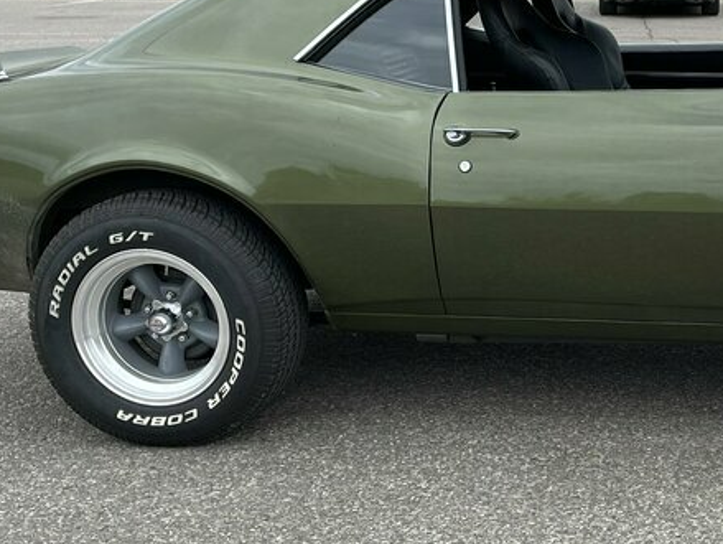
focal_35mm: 71
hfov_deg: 26.1
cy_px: 269
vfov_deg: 20.8
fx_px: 1484
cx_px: 707
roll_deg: +1.0
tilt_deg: -13.1
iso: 32
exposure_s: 1/988
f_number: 1.6
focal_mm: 4.2
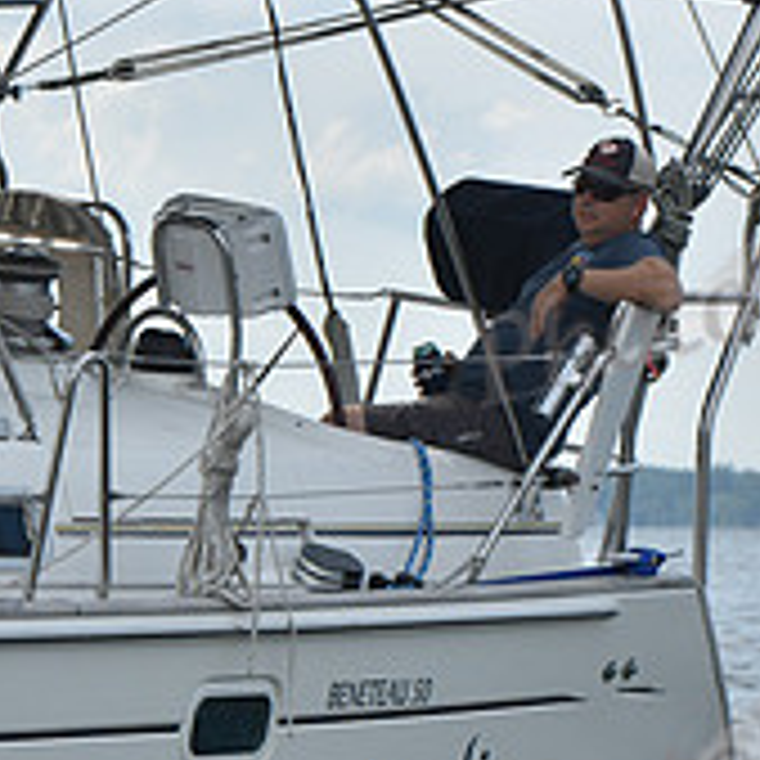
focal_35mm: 356
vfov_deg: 4.9
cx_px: 243
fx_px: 8843
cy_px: 587
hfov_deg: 4.9
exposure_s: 1/1250
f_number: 8
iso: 320
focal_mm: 122
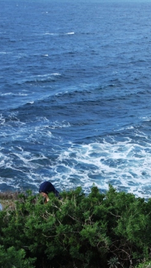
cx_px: 207
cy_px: 154
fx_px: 470
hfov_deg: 17.0
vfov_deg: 31.8
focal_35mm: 66
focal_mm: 18
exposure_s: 1/320
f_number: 9
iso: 200
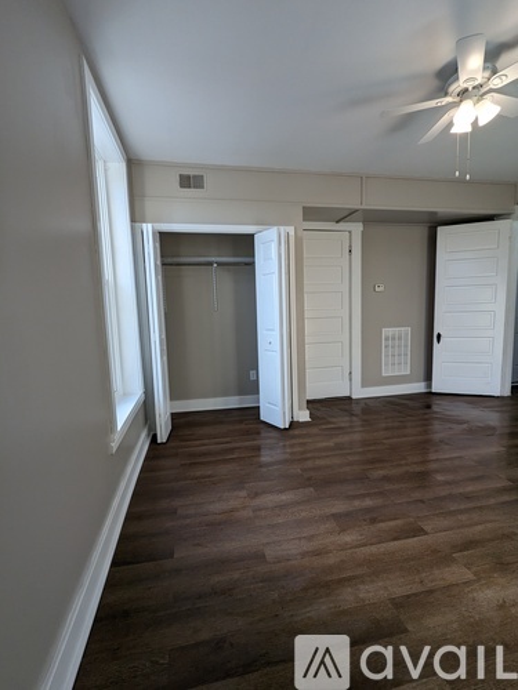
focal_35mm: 16
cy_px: 345
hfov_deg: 78.1
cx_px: 259
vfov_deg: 94.5
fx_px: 319
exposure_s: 1/120
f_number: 2.2
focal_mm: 2.35
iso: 76
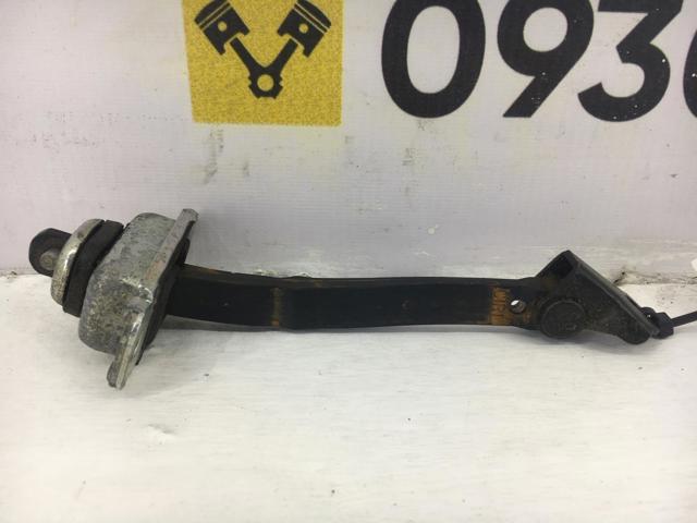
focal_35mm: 29
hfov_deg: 61.7
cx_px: 348
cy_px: 262
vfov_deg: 48.2
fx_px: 584
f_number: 2.2
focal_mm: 4.15
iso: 25
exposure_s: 1/50
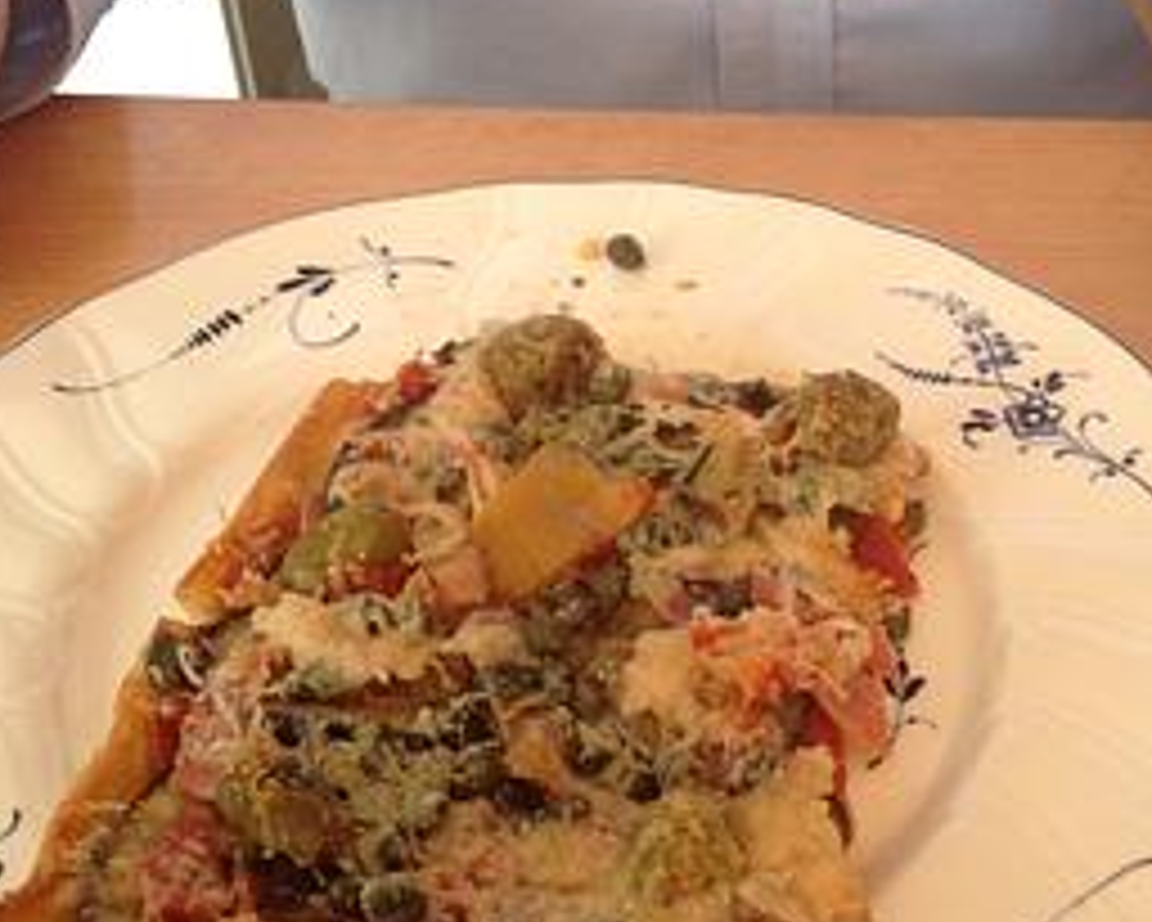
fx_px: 2046
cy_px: 517
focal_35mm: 60
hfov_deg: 31.4
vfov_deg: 25.4
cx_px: 652
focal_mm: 4.28
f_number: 2.4
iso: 100
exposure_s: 1/15
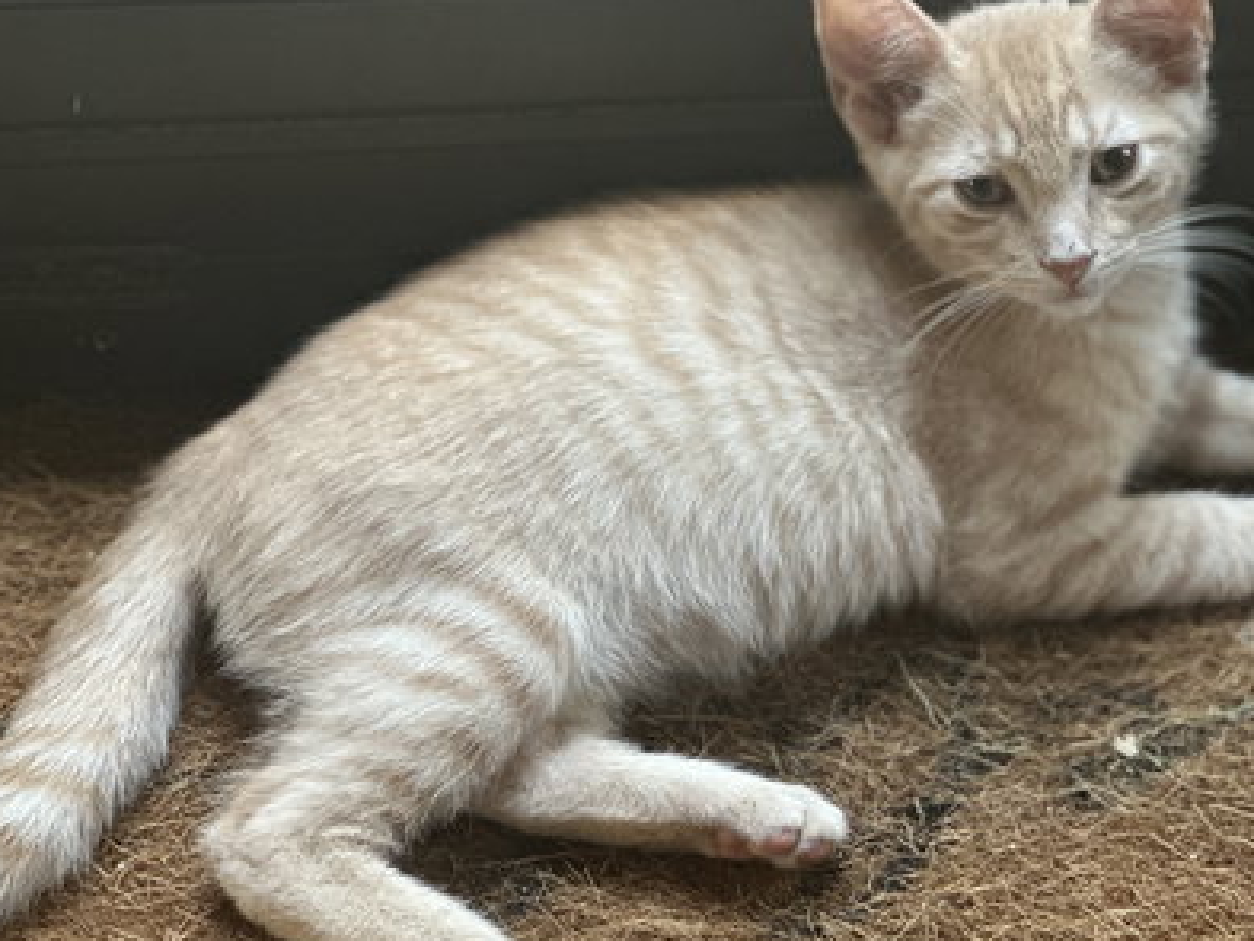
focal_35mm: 98
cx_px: 763
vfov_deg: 15.1
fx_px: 3551
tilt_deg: -40.0
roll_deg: -5.9
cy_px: 435
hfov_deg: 20.0
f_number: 2.8
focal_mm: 9
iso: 320
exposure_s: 1/24
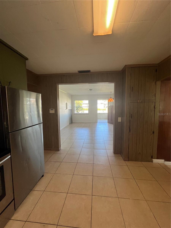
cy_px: 114
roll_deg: +0.3
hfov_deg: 89.9
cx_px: 86
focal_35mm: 13
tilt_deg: -5.0
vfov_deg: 106.2
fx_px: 86
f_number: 1.8
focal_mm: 1.57
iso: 100
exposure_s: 1/120
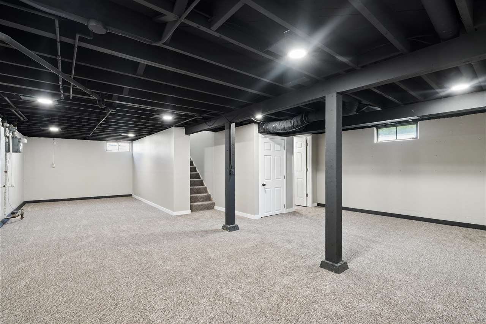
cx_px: 243
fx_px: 216
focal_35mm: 16
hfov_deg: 96.7
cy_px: 162
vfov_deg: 73.7
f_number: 10
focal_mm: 16
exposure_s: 1/2
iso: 400
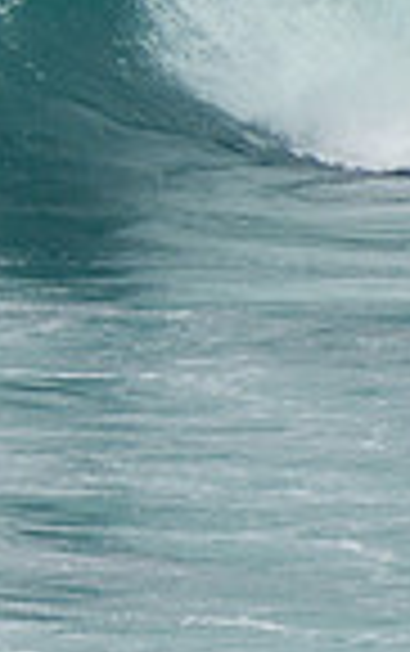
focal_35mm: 2445
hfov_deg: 0.5
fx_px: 43583
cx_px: -500
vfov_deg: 0.9
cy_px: -43
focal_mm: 400
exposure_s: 1/1250
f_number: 5.6
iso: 360
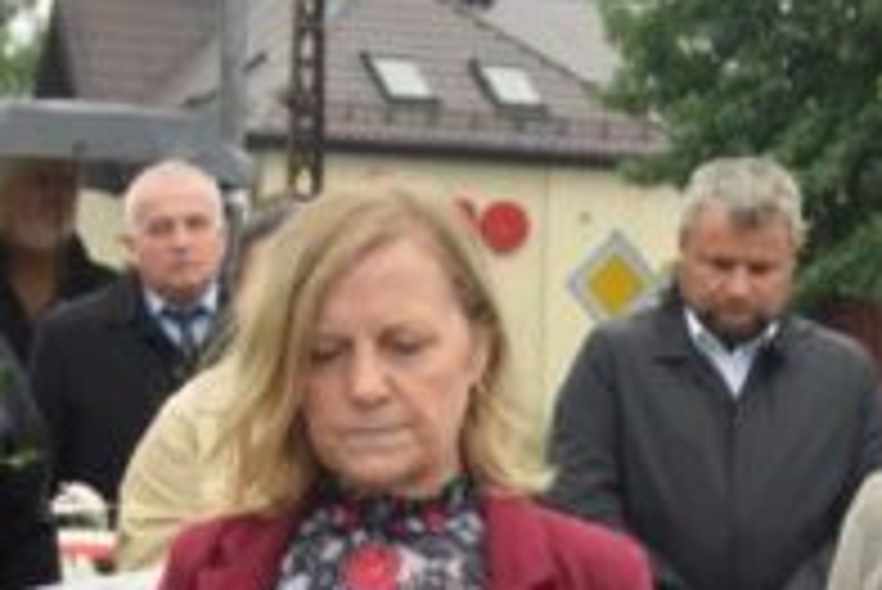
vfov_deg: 8.9
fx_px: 3751
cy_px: 536
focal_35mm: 153
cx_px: 612
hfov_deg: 13.4
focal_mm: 26
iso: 400
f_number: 5.6
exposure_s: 1/125
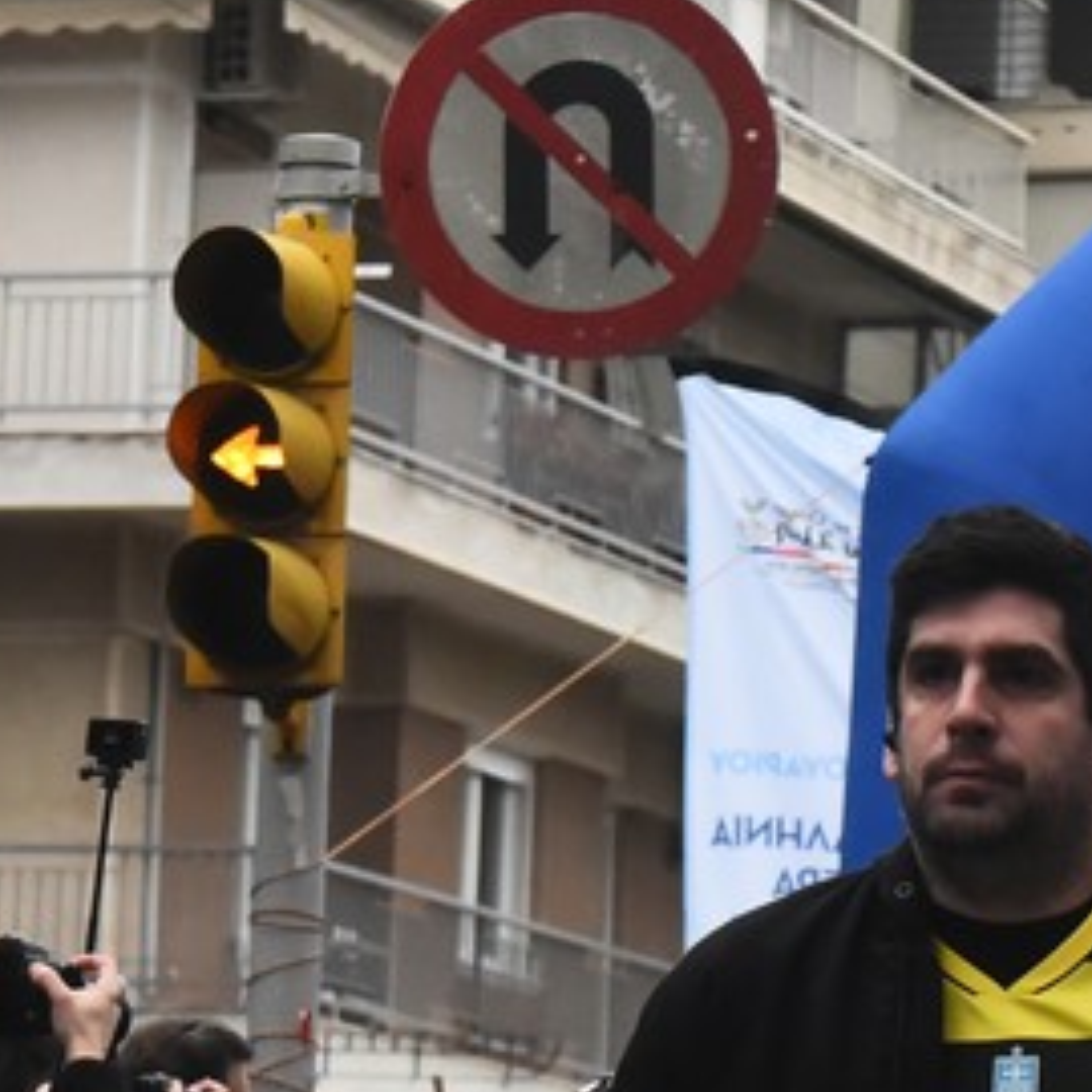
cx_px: 829
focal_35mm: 219
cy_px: 1298
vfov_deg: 7.9
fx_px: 7816
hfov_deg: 8.0
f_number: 5
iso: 3200
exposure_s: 1/800
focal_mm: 58
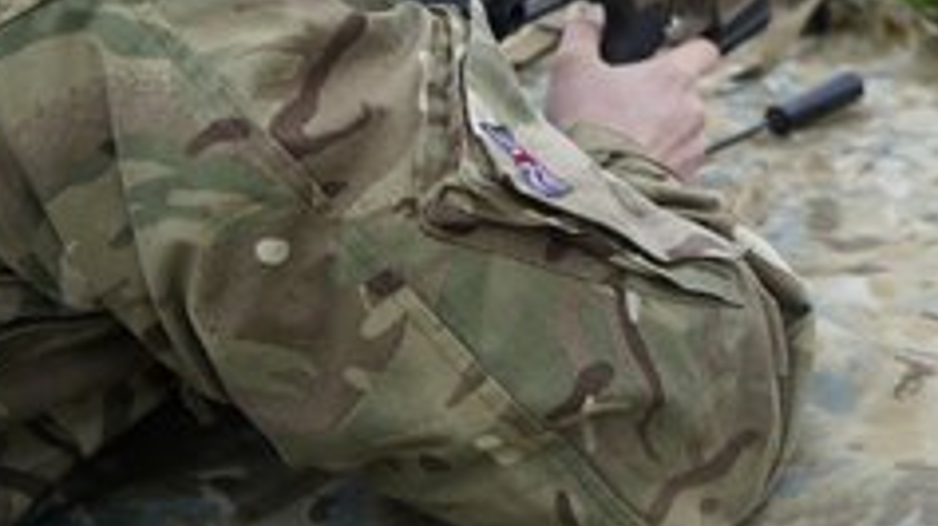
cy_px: 14
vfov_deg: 21.9
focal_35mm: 53
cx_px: 673
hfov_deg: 38.4
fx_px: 1317
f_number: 4
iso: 250
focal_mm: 30
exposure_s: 1/160
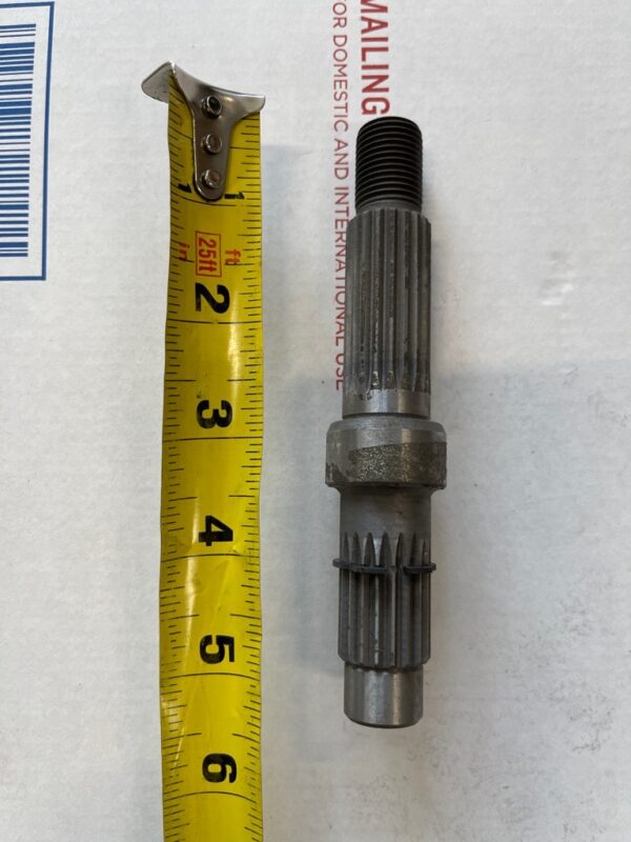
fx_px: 632
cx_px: 316
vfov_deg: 67.3
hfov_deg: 53.1
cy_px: 421
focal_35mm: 26
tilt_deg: -85.6
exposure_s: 1/121
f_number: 1.6
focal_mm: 5.1
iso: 80
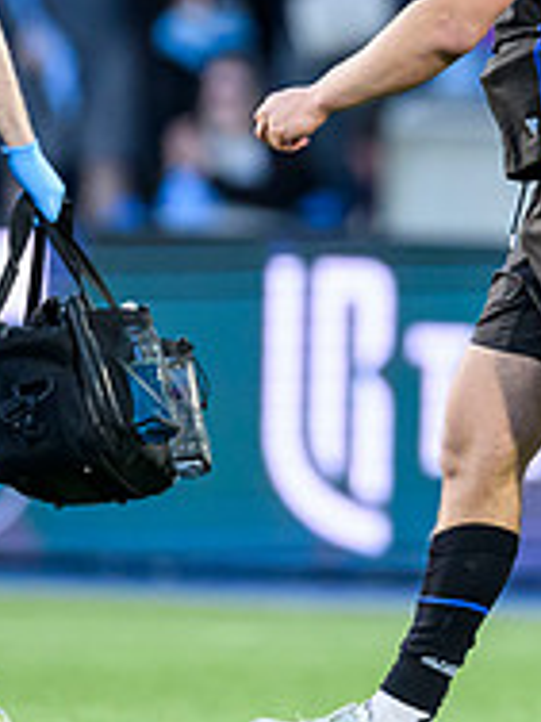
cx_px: 1152
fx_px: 30507
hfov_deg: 1.0
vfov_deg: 1.4
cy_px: 220
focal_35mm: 1464
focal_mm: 400
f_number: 3.5
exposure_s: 1/1600
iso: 4000
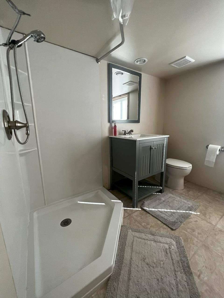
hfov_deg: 89.9
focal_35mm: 13
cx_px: 112
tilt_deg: -9.5
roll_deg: +1.2
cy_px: 149
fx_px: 112
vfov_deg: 106.2
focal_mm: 1.57
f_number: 1.8
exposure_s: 1/99
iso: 250
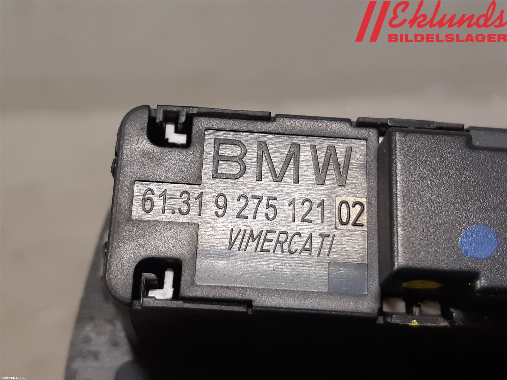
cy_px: 190
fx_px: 381
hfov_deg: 67.3
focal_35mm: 26
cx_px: 254
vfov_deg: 53.1
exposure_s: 1/50
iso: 160
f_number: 1.7
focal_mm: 3.93
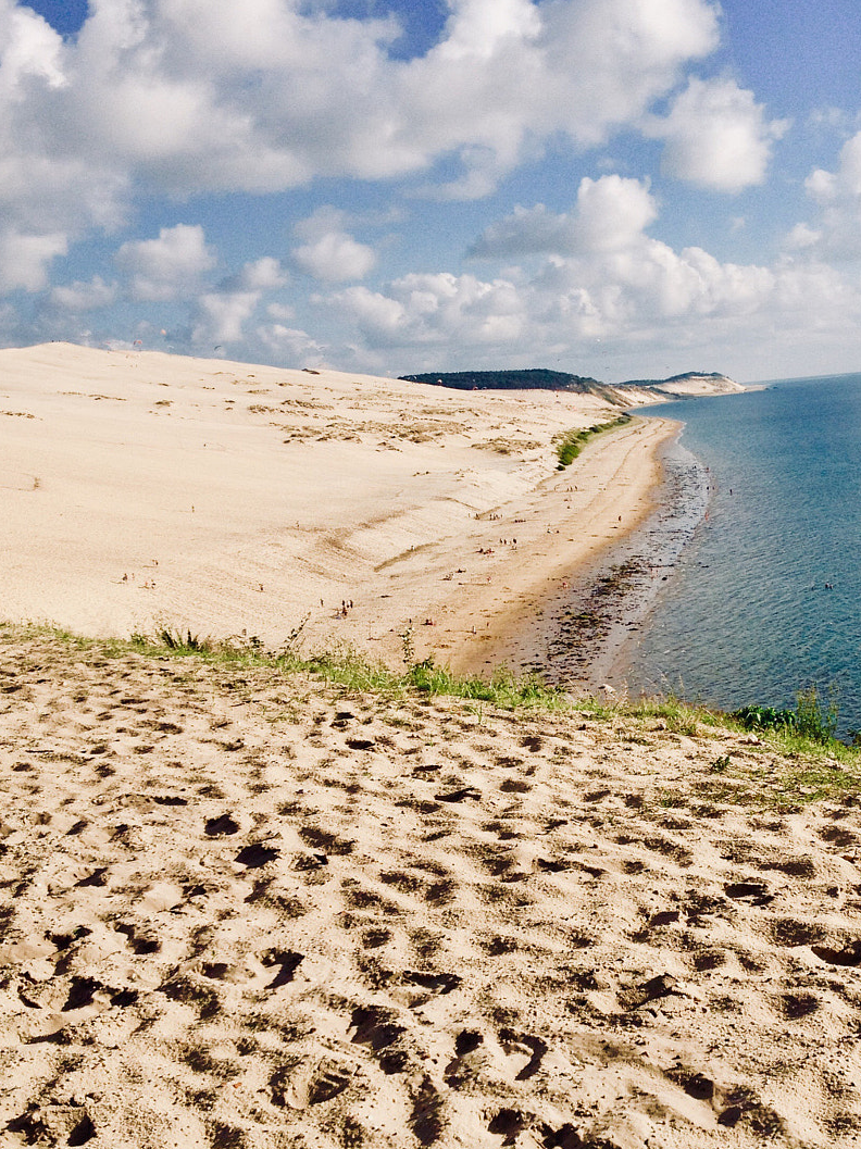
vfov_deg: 36.1
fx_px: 1759
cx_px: 629
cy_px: 667
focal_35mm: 53
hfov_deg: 27.2
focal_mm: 4.28
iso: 50
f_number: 2.4
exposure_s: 1/2404
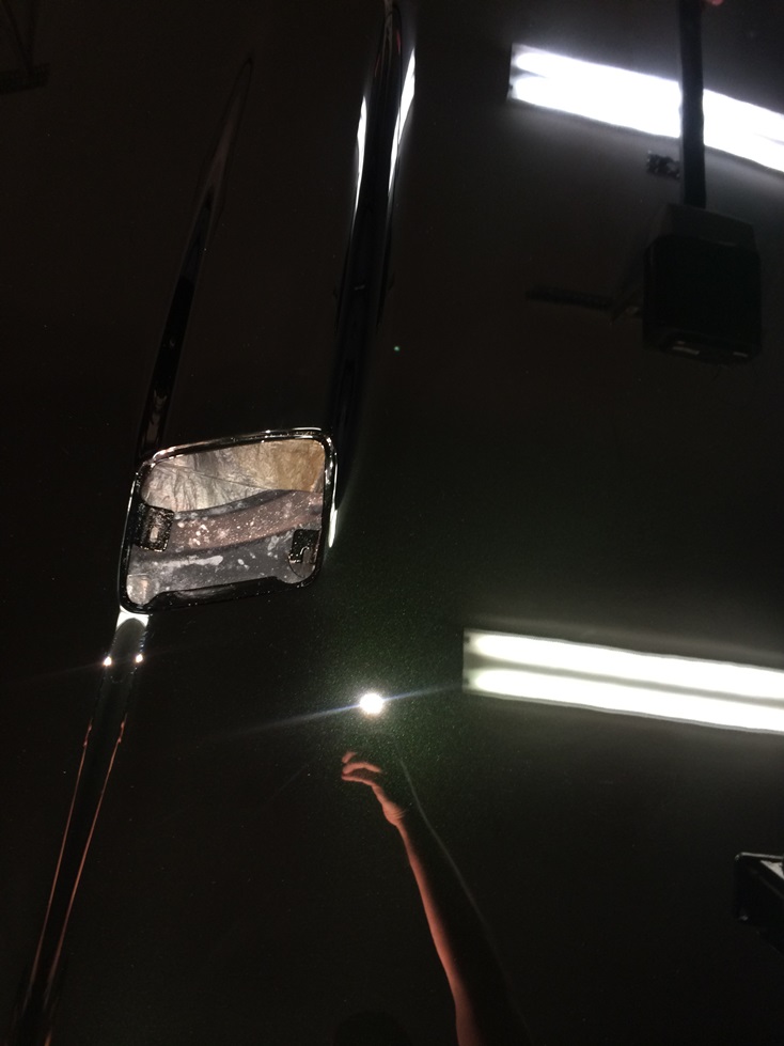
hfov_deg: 46.8
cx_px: 392
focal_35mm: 30
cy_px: 523
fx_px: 906
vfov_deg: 60.0
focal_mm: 4.12
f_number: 2.2
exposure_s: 1/17
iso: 100
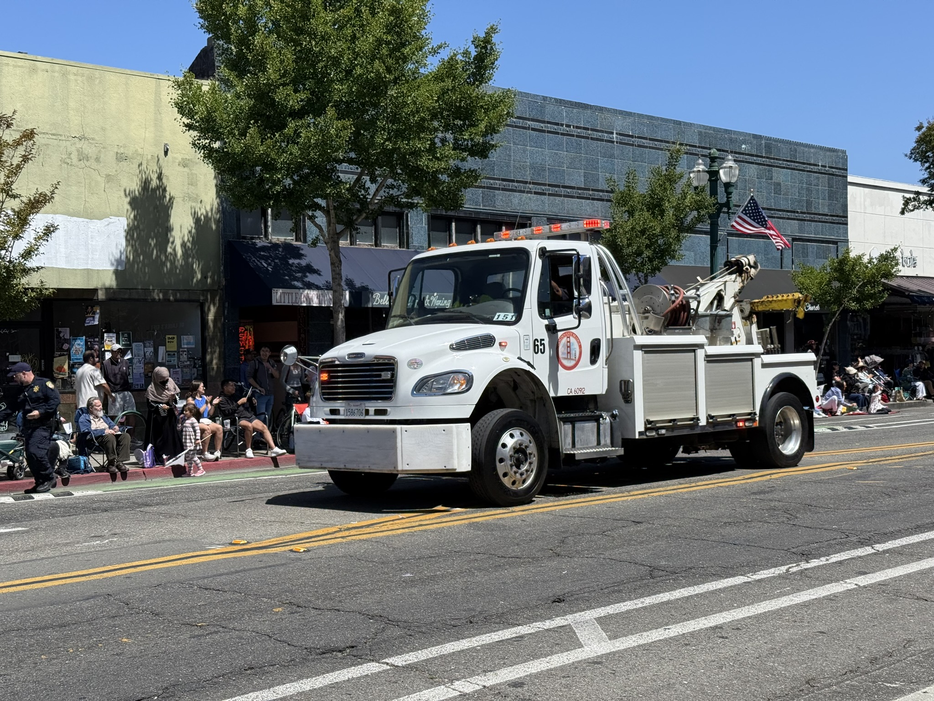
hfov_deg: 39.7
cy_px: 350
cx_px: 467
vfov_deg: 30.3
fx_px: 1295
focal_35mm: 48
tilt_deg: -0.5
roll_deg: +1.6
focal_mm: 6.76
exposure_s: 1/4329
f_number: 1.78
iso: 64
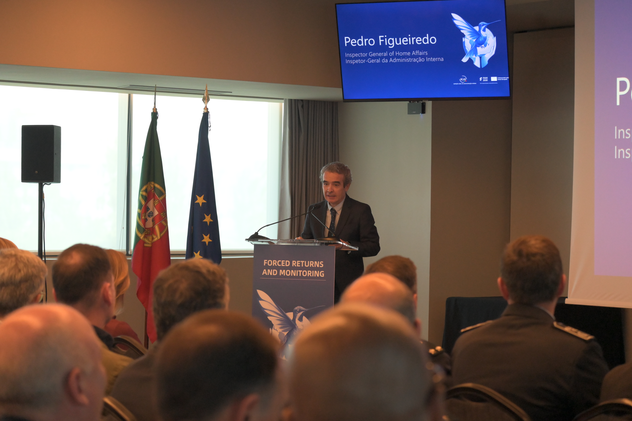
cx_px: 316
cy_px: 210
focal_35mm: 92
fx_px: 1606
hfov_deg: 22.3
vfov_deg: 14.9
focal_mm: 61
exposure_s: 1/200
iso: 3600
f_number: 4.8
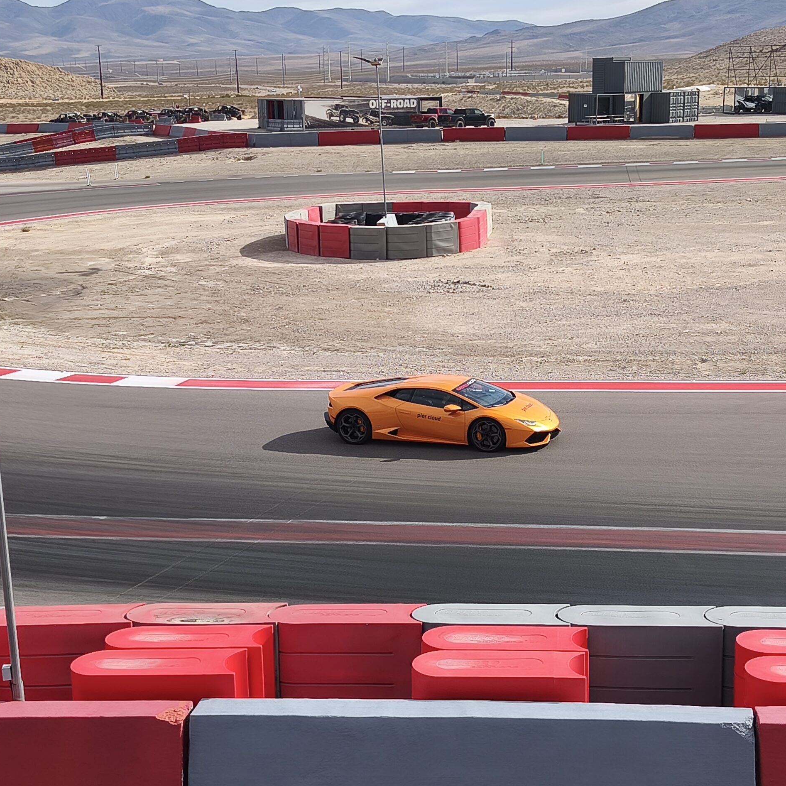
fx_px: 1259
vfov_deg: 34.7
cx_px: 440
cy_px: 396
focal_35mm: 49
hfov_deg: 34.6
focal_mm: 6.18
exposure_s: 1/946
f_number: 1.65
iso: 50
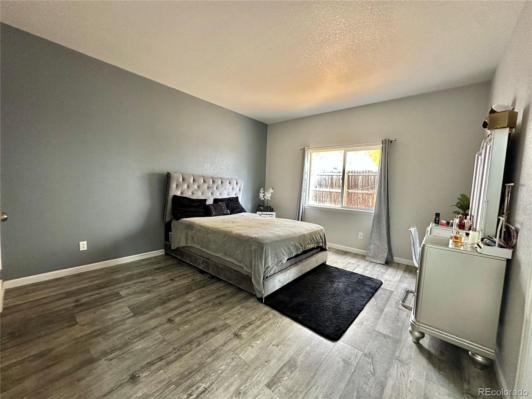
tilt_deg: -4.2
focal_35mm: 14
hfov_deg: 102.1
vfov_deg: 85.7
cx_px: 266
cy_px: 200
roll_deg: -2.6
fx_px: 215
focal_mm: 2.22
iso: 500
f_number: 2.2
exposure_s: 1/60
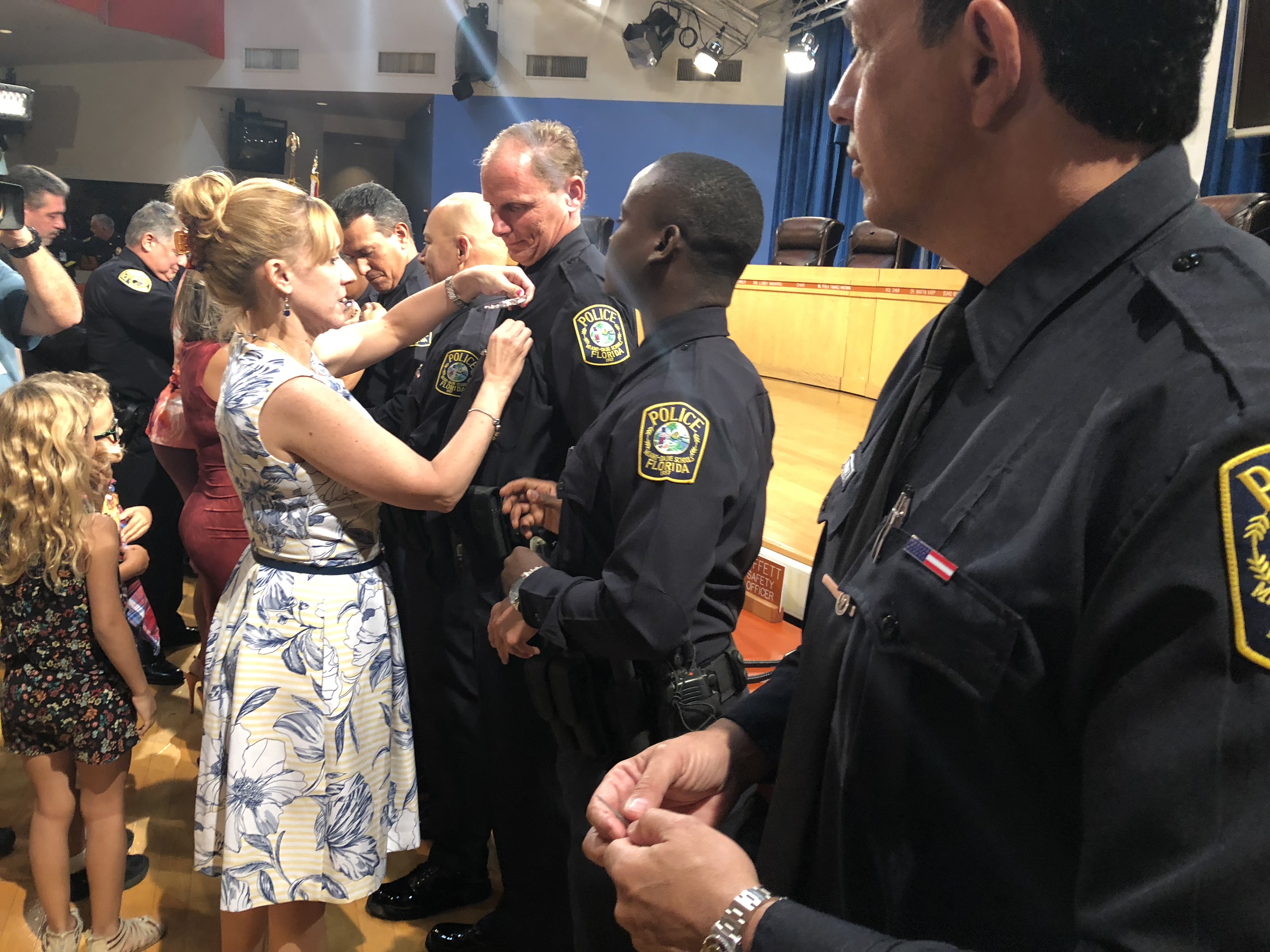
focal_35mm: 28
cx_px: 635
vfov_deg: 49.7
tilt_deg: -9.0
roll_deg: -3.6
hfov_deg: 63.4
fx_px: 1027
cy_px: 476
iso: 64
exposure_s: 1/15
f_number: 1.8
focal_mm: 4
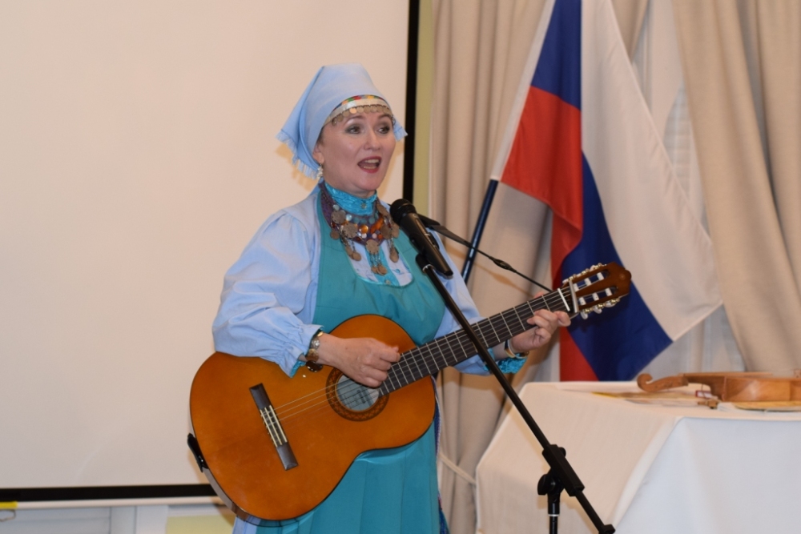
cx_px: 400
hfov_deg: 27.0
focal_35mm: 75
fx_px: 1669
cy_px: 267
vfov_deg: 18.2
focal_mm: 50
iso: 800
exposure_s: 1/60
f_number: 4
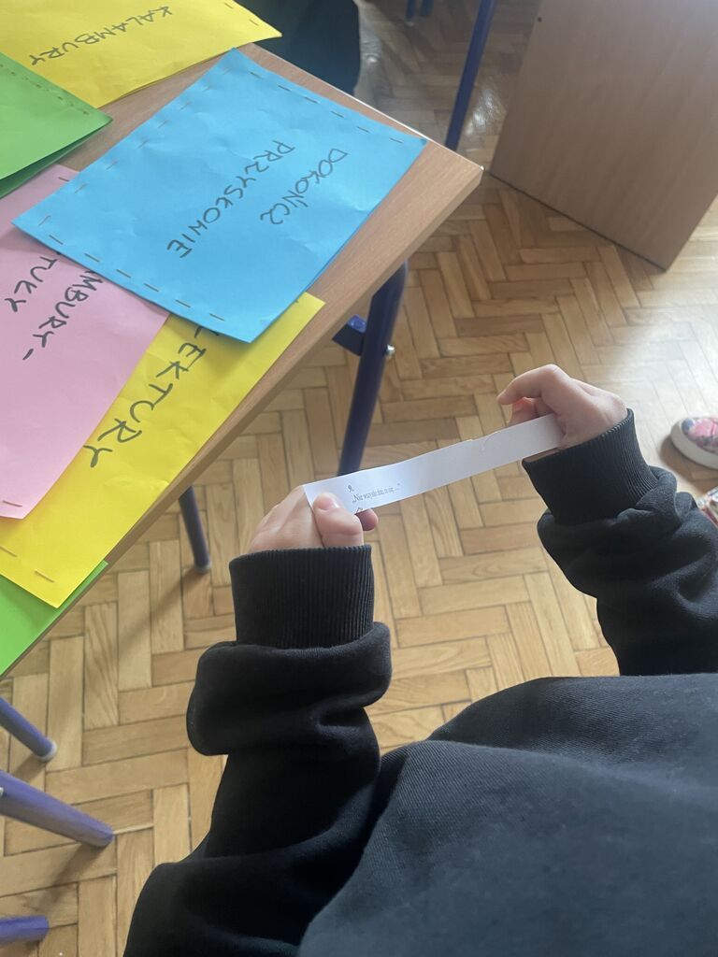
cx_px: 359
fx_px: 719
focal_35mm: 26
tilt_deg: -59.8
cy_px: 478
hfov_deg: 53.1
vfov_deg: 67.3
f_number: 1.6
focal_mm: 4.2
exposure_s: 1/76
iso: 125
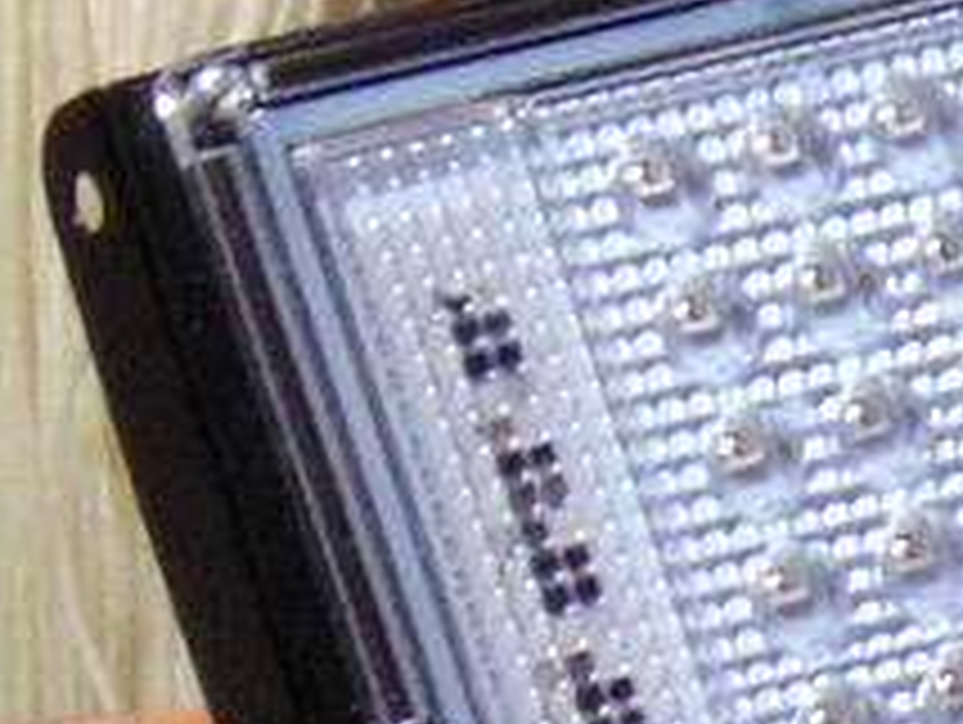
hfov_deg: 3.9
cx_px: 3519
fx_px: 13508
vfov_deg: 3.1
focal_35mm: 485
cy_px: 1322
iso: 200
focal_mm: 11.7
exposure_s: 1/30
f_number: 4.1
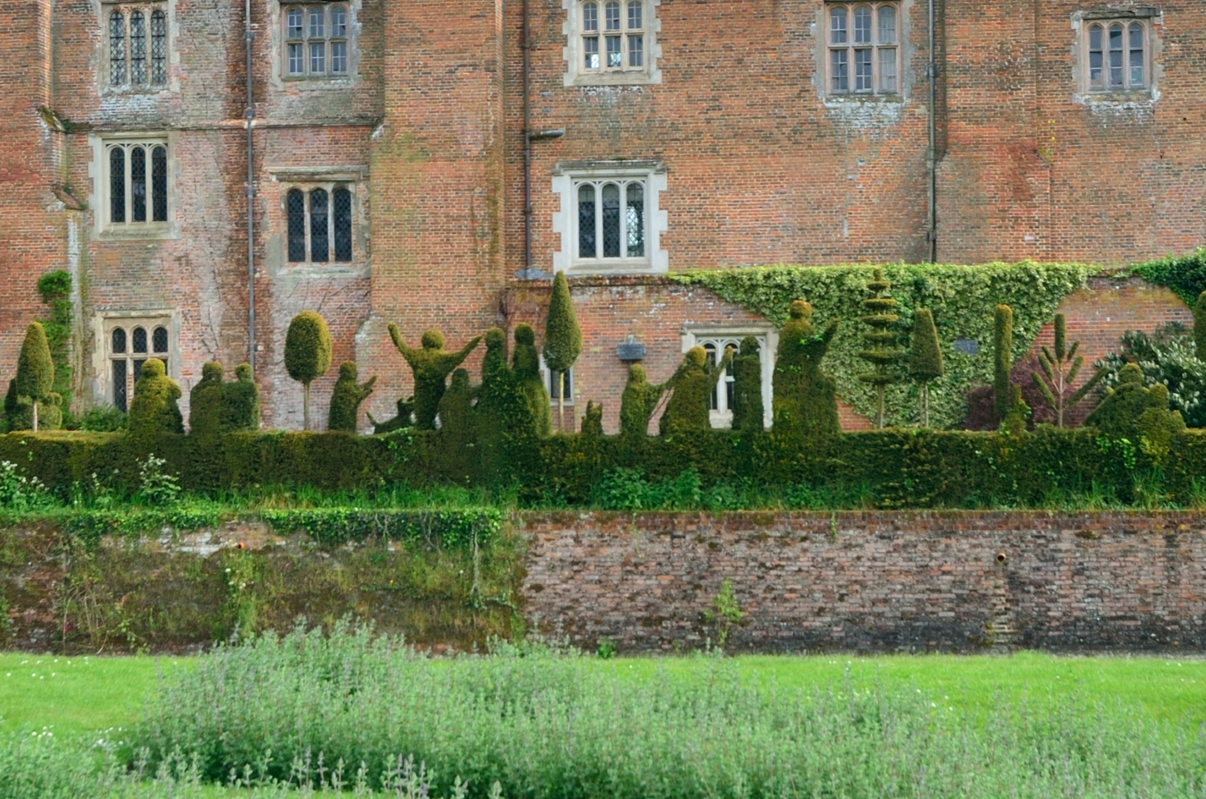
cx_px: 655
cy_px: 271
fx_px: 2508
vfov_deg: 18.1
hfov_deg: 27.0
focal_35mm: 75
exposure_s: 1/200
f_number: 9
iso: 200
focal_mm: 20
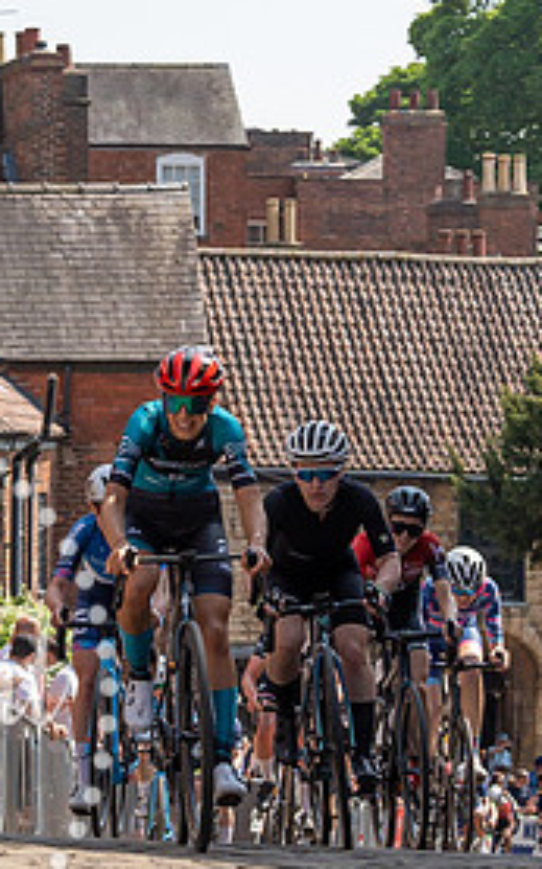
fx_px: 3760
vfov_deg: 13.1
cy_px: 585
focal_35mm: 159
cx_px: 107
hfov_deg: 8.2
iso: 160
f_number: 3.5
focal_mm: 38
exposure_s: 1/2500
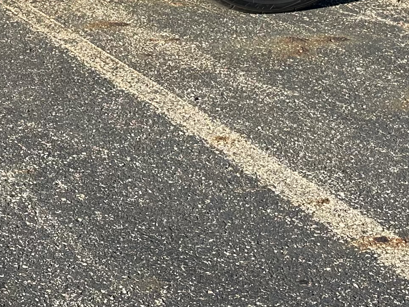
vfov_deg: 14.3
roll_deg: -0.4
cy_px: -72
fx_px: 1182
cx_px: -188
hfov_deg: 17.8
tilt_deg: -11.8
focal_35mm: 100
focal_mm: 6.86
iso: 80
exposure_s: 1/1473
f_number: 1.78
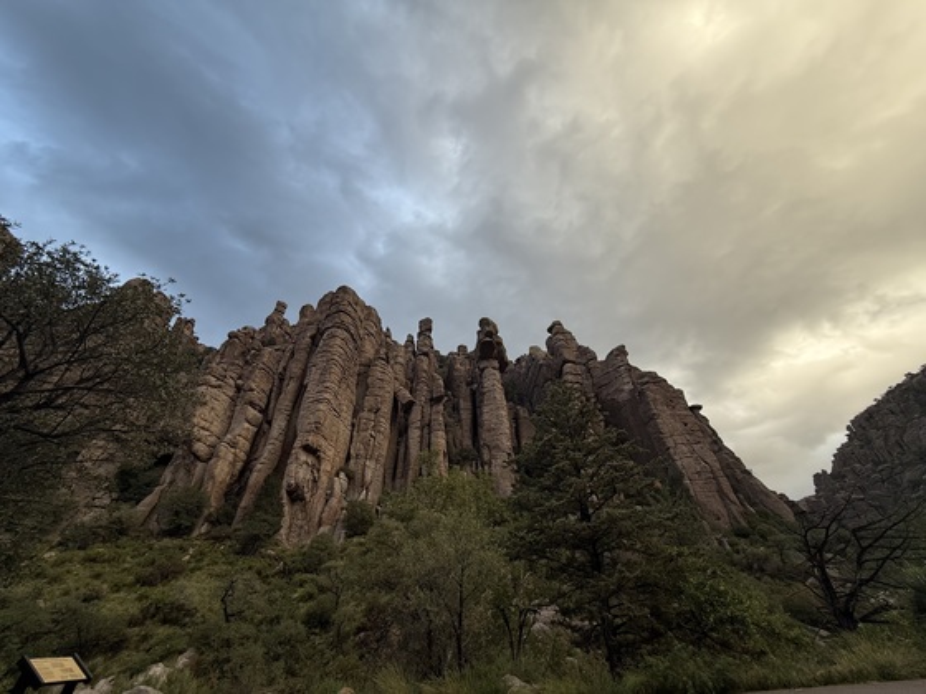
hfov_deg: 102.1
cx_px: 463
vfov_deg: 85.7
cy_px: 347
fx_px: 375
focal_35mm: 14
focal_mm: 2.22
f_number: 2.2
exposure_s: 1/99
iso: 64
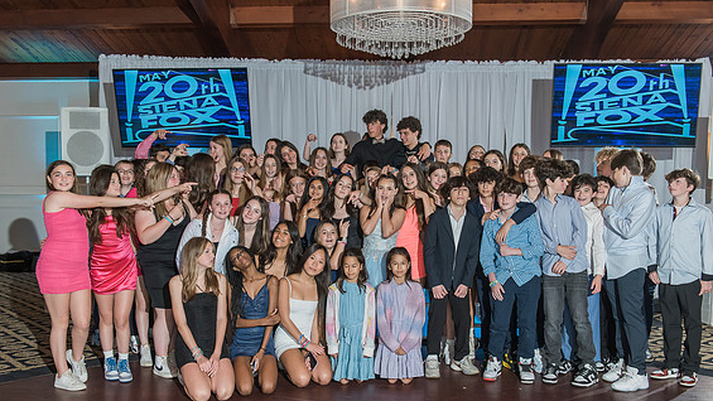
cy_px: 238
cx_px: 365
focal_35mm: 39
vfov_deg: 30.4
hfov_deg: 51.6
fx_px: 737
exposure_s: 1/125
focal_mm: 34
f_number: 6.3
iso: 1600
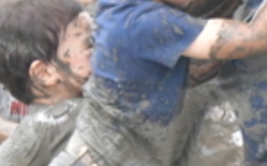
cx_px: 0
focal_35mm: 1575
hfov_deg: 1.3
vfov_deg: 0.8
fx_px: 11456
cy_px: 32
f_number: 8
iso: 6400
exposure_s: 1/4000
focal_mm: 200
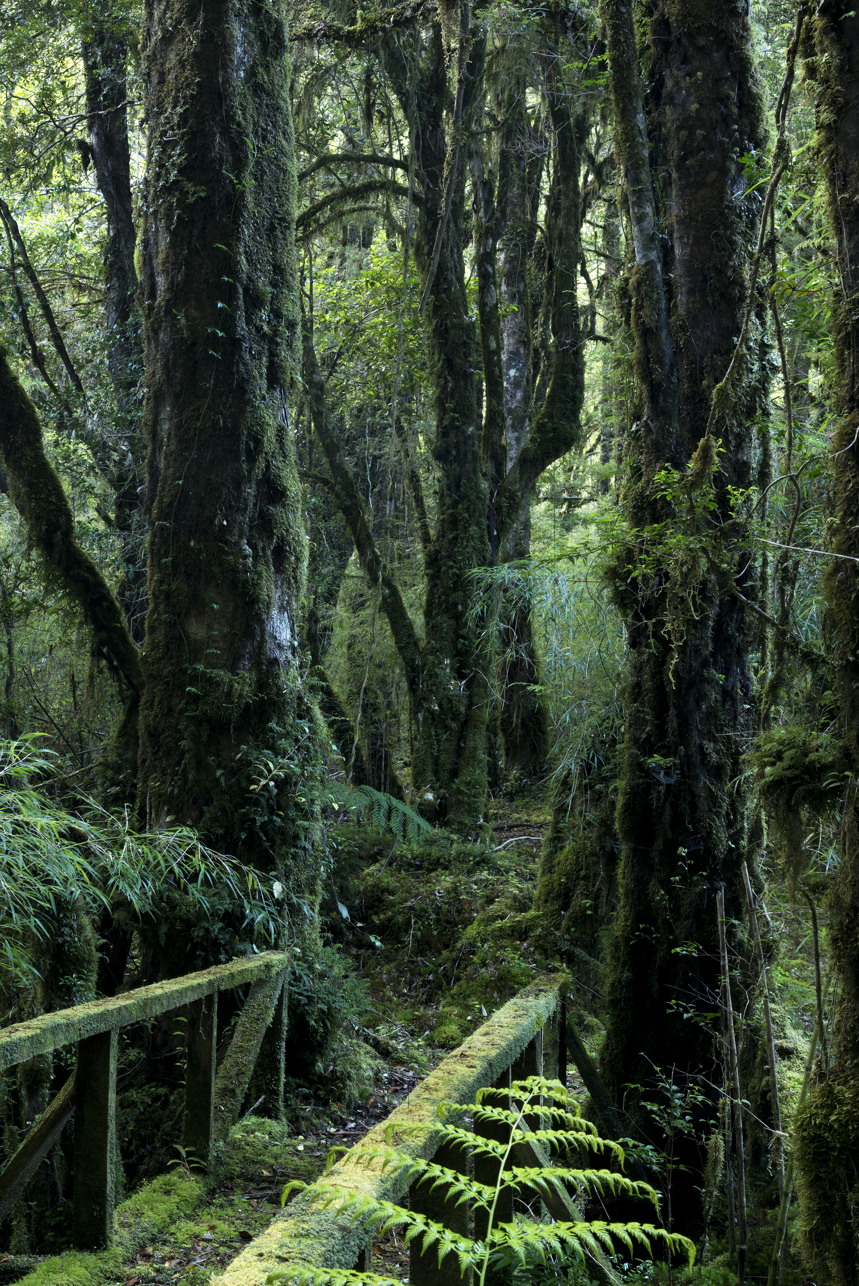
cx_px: 321
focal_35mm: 46
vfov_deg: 42.7
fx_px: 1645
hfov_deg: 29.2
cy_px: 677
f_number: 13
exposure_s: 6
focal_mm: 32
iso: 200
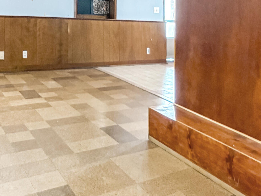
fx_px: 407
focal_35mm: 54
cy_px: 56
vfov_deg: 26.8
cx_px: 146
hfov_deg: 35.5
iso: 400
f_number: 1.6
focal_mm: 5.96
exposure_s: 1/40
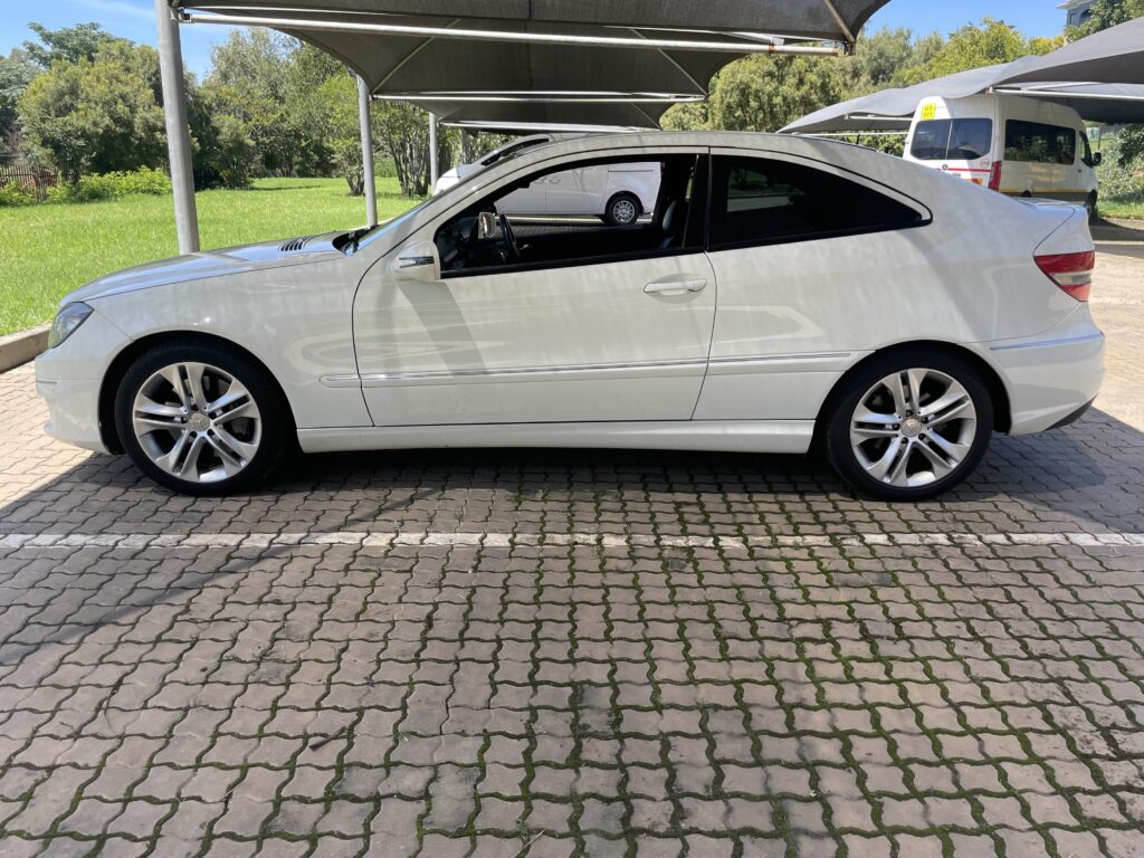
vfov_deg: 53.1
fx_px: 859
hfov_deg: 67.3
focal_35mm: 26
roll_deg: -0.7
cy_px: 429
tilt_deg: -15.2
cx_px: 572
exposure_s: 1/633
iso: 32
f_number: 1.6
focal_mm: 4.2
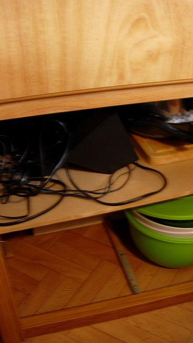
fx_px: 391
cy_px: 175
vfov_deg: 47.4
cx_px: 130
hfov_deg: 27.5
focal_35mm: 43
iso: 137
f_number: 2.8
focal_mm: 7.8
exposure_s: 1/4
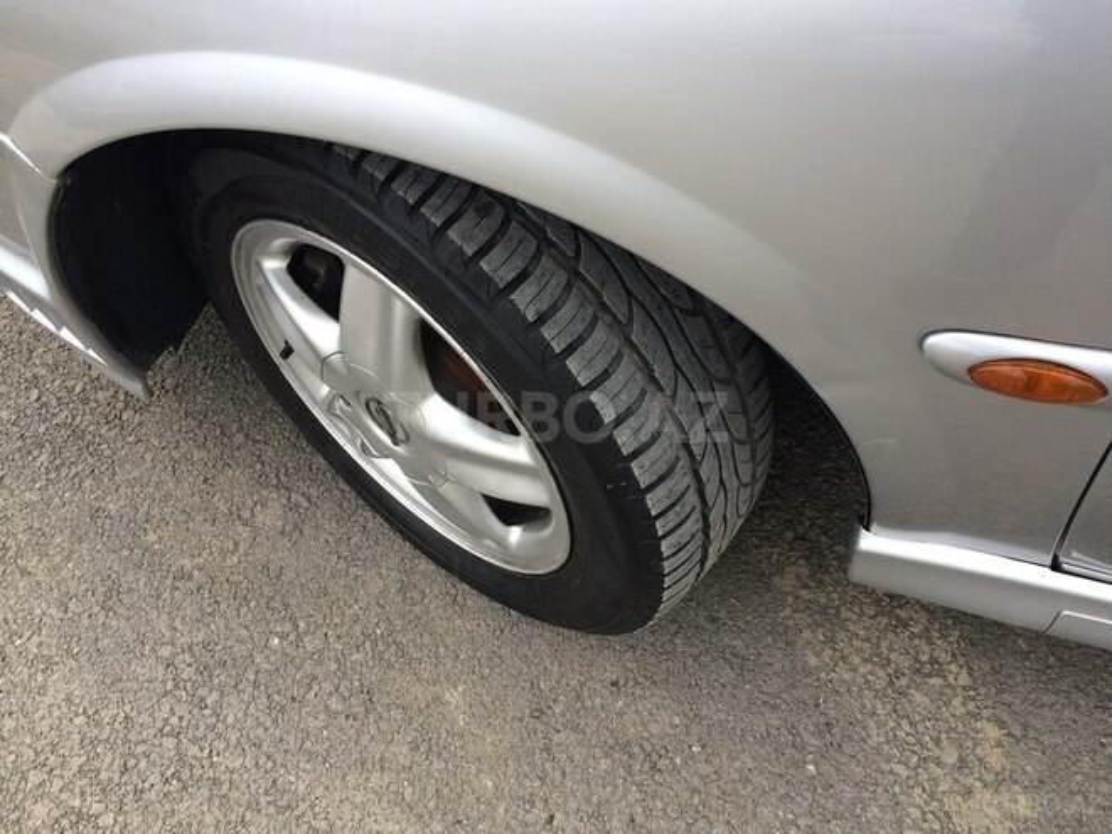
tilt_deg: -53.7
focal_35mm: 29
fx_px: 932
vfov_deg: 48.2
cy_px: 417
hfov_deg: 61.7
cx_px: 556
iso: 32
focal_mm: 4.15
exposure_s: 1/190
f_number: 2.2
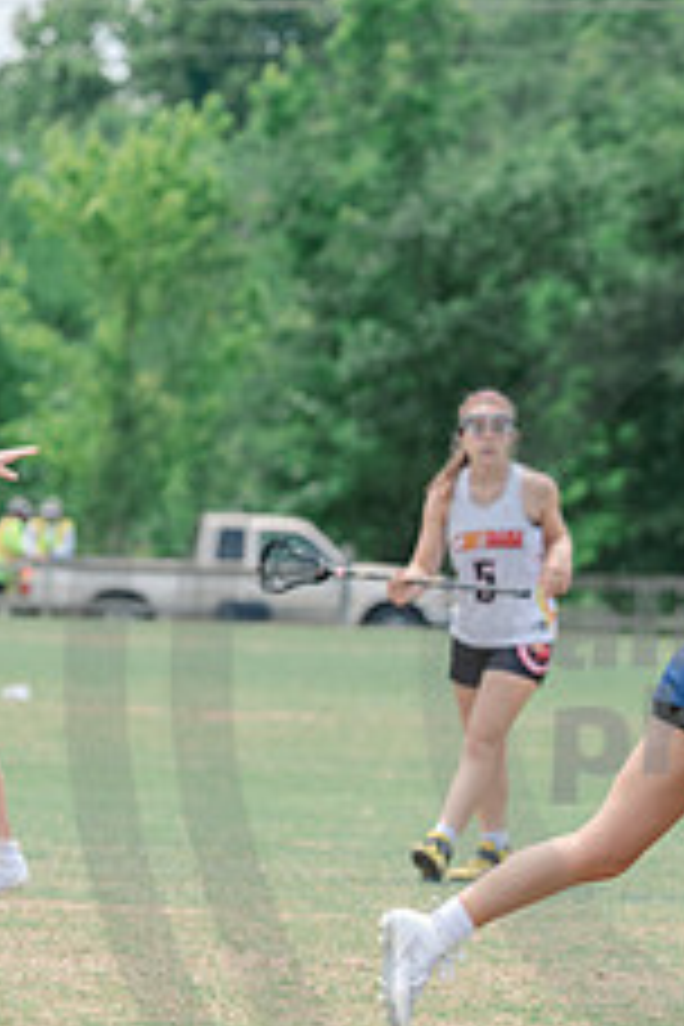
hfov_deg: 3.3
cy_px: 677
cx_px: 864
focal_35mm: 420
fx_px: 11969
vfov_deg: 4.9
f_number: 4.5
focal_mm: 165
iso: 250
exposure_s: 1/1250
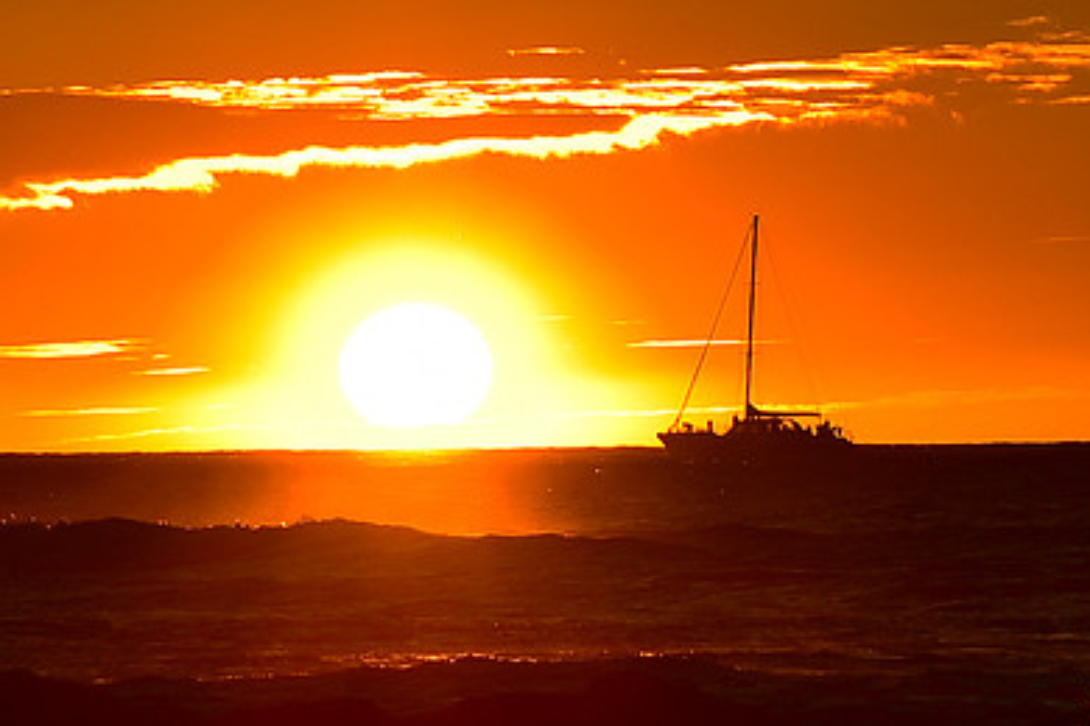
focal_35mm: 156
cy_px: 403
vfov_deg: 8.8
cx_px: 408
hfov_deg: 13.2
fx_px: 4723
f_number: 8
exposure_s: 1/500
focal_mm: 105
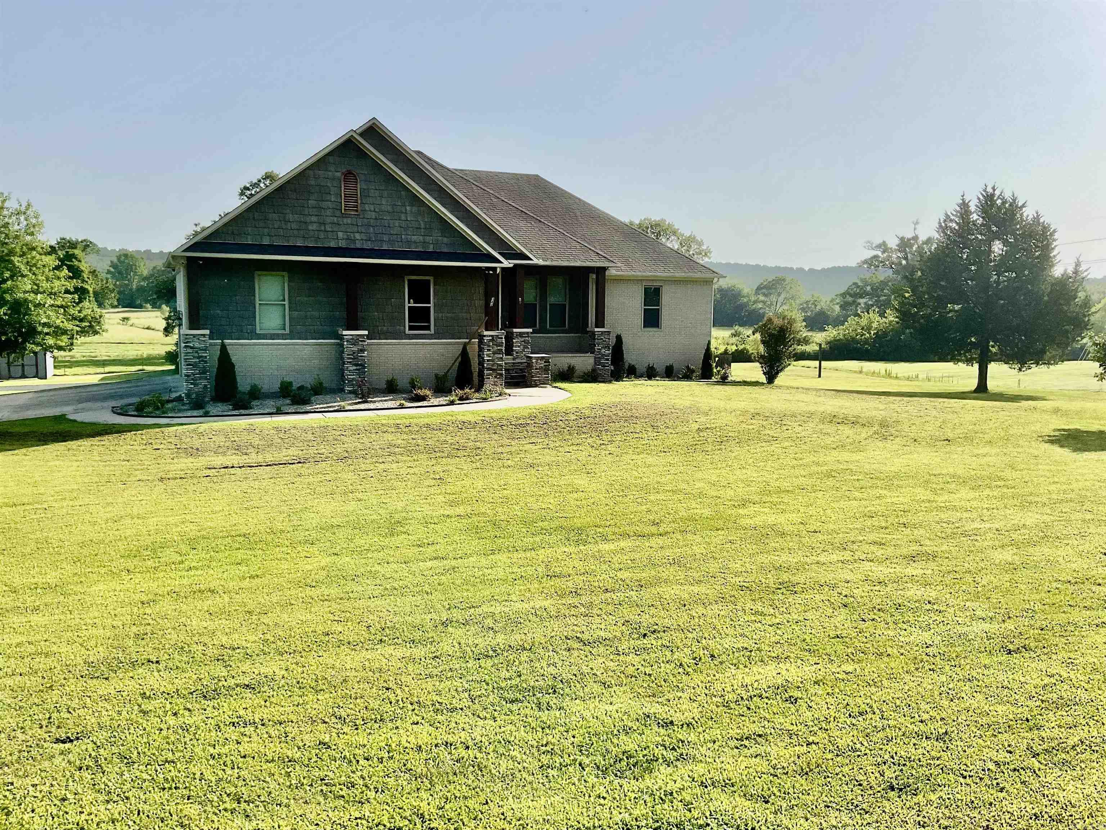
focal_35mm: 29
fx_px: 927
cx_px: 553
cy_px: 415
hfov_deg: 61.7
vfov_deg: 48.2
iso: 16
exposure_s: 1/2959
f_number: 1.8
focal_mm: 3
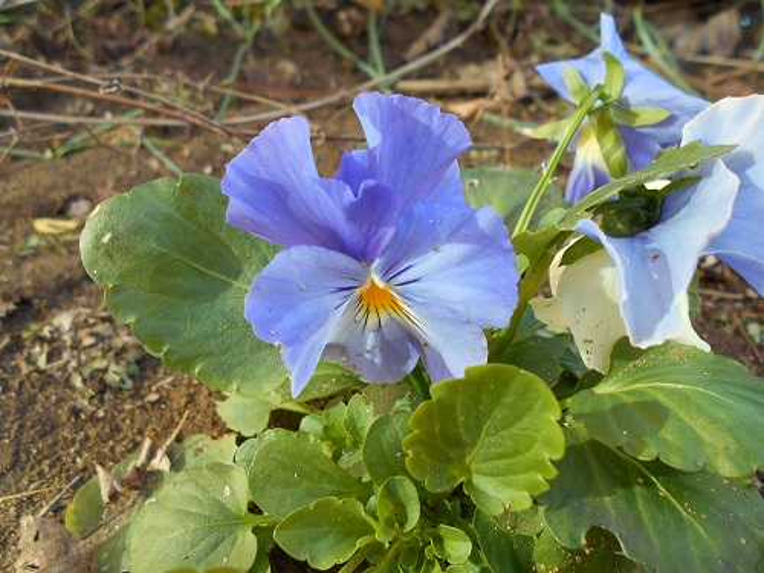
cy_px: 286
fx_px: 662
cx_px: 382
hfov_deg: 60.0
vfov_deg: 46.8
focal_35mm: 30
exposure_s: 1/80
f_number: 3.4
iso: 80
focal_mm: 5.1
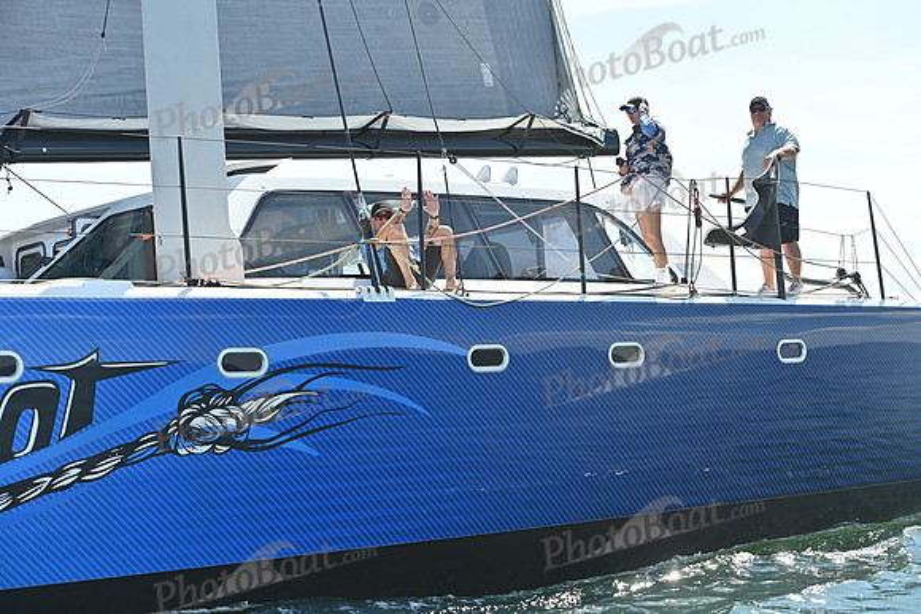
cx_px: 460
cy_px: 307
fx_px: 1791
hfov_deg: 28.8
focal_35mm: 70
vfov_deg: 19.5
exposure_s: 1/1000
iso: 250
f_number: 5.6
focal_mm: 70
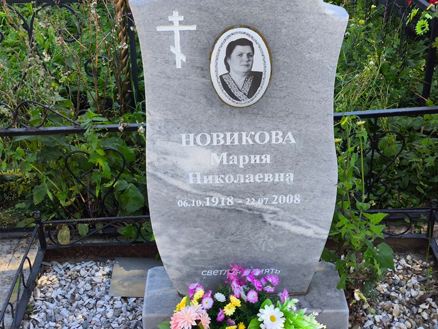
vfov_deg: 29.1
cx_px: 219
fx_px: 633
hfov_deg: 38.2
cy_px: 164
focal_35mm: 50
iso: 50
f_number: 1.7
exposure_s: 1/181
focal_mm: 4.71
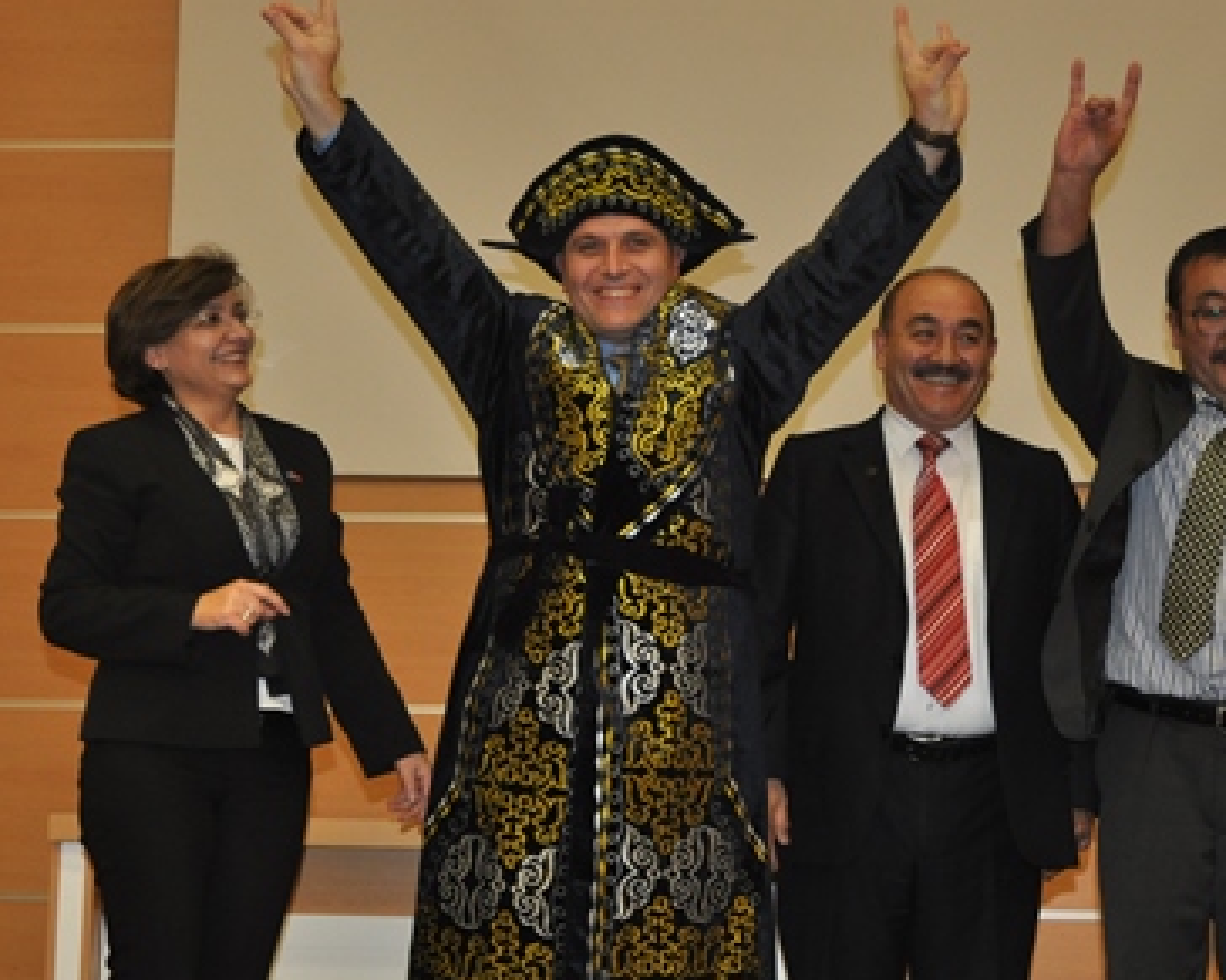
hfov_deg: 28.3
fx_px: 2424
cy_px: 574
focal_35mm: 67
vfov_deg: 22.8
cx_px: 741
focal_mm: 27
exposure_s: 1/60
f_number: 3.8
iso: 800
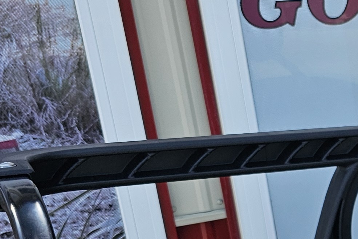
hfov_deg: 16.8
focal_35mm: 97
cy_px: 321
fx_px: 965
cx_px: 674
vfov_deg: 13.5
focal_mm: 6.3
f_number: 1.7
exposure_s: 1/237
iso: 16
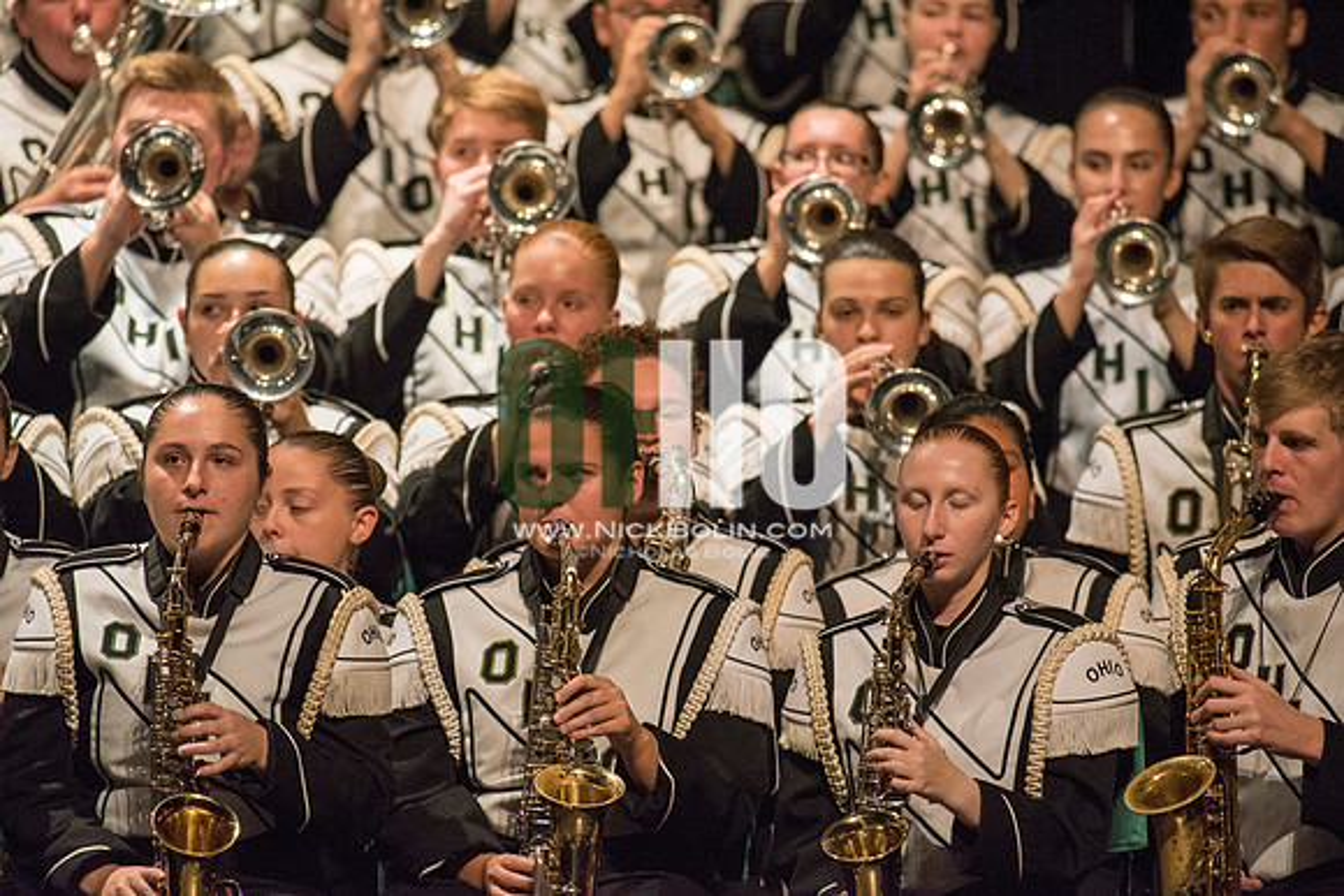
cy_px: 448
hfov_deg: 3.4
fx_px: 22404
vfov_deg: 2.3
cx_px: 672
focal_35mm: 600
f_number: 5.6
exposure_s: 1/320
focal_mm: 600
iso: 4000
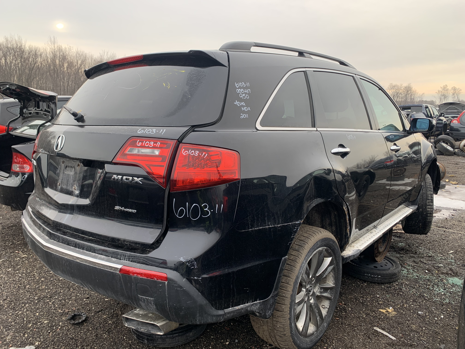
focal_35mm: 26
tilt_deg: -11.0
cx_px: 232
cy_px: 174
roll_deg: +1.0
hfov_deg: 67.3
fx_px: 349
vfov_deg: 53.1
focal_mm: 4.25
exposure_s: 1/122
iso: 25
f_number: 1.8
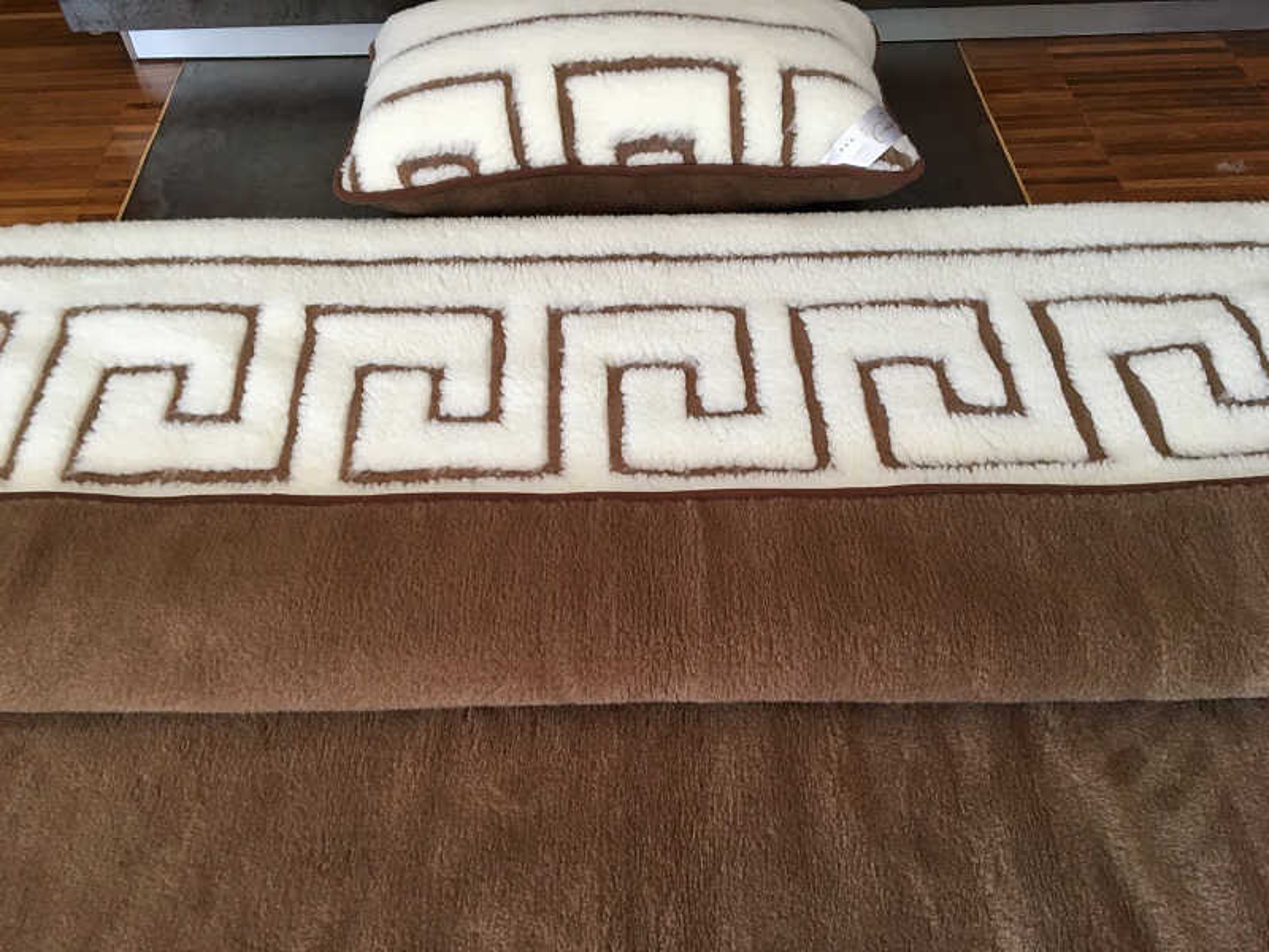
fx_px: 1063
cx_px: 634
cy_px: 476
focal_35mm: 29
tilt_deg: -52.5
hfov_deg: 61.7
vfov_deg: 48.2
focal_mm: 4.15
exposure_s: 1/33
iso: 50
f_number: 2.2
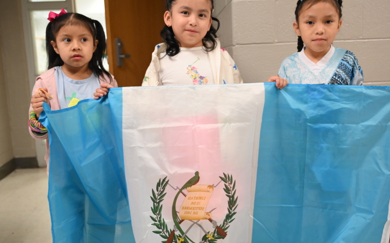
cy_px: 117
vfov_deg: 35.8
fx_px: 377
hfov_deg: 54.7
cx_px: 195
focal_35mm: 36
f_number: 4
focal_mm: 34.5
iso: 2500
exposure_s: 1/125
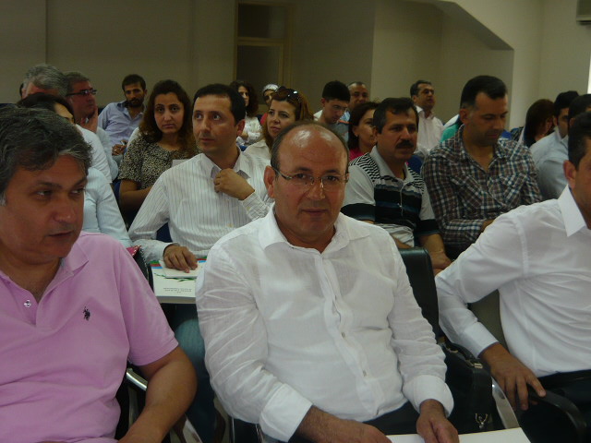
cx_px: 296
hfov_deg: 42.1
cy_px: 222
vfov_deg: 32.2
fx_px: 768
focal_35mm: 45
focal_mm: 5.5
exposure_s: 1/30
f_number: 2.8
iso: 100
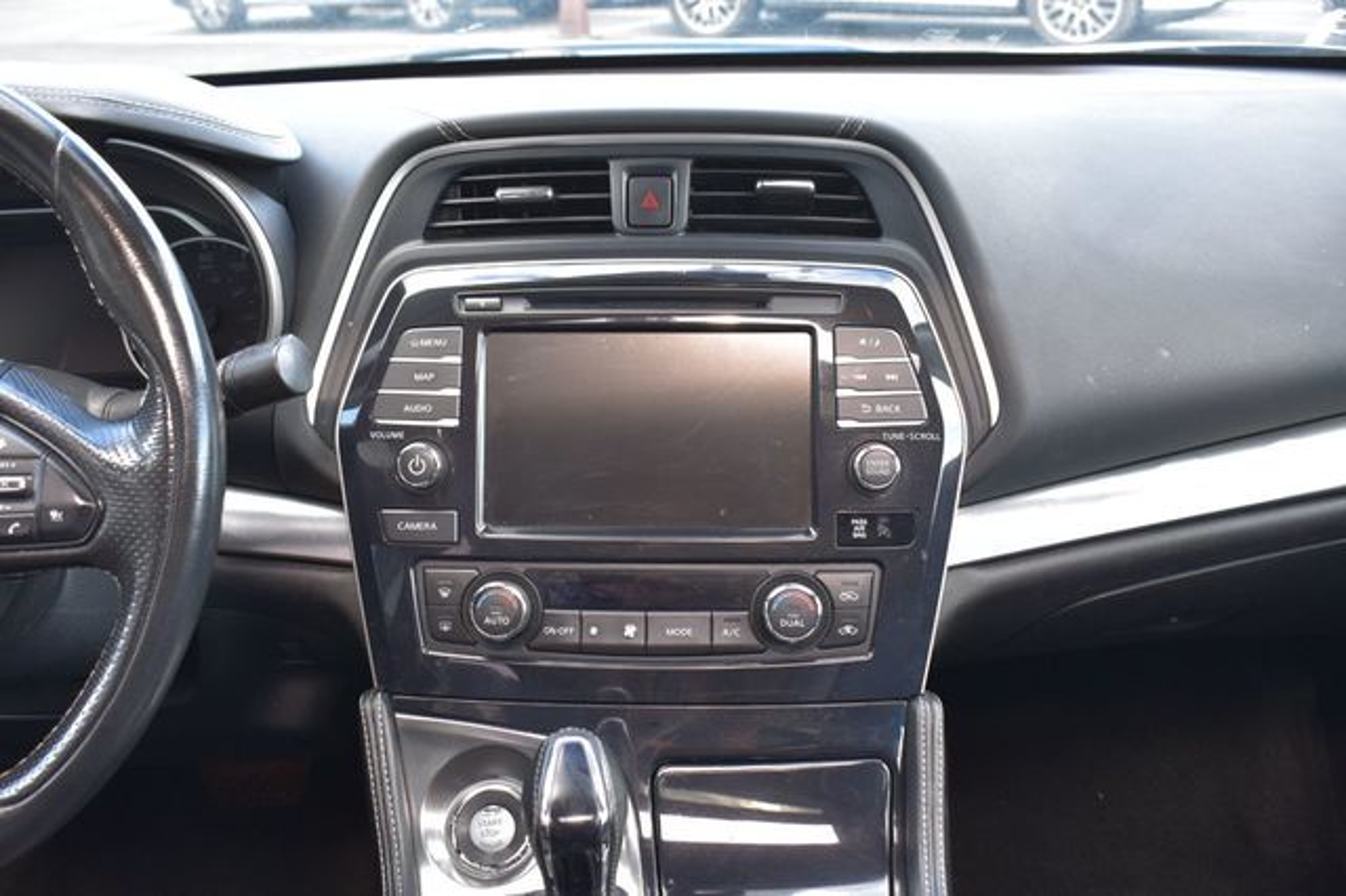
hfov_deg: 53.2
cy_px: 448
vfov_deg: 36.8
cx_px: 673
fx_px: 1345
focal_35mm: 36
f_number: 7.1
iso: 400
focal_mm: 24
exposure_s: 1/30
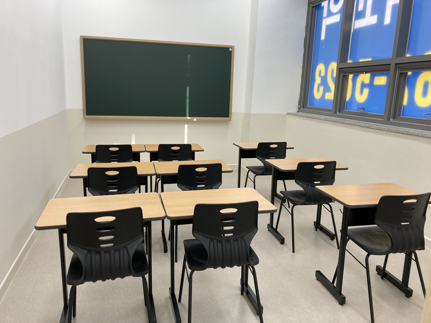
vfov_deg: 49.7
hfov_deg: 63.4
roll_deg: -2.0
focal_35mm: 28
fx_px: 349
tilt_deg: -11.0
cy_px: 162
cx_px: 216
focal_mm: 3.99
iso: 64
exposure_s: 1/120
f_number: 1.8
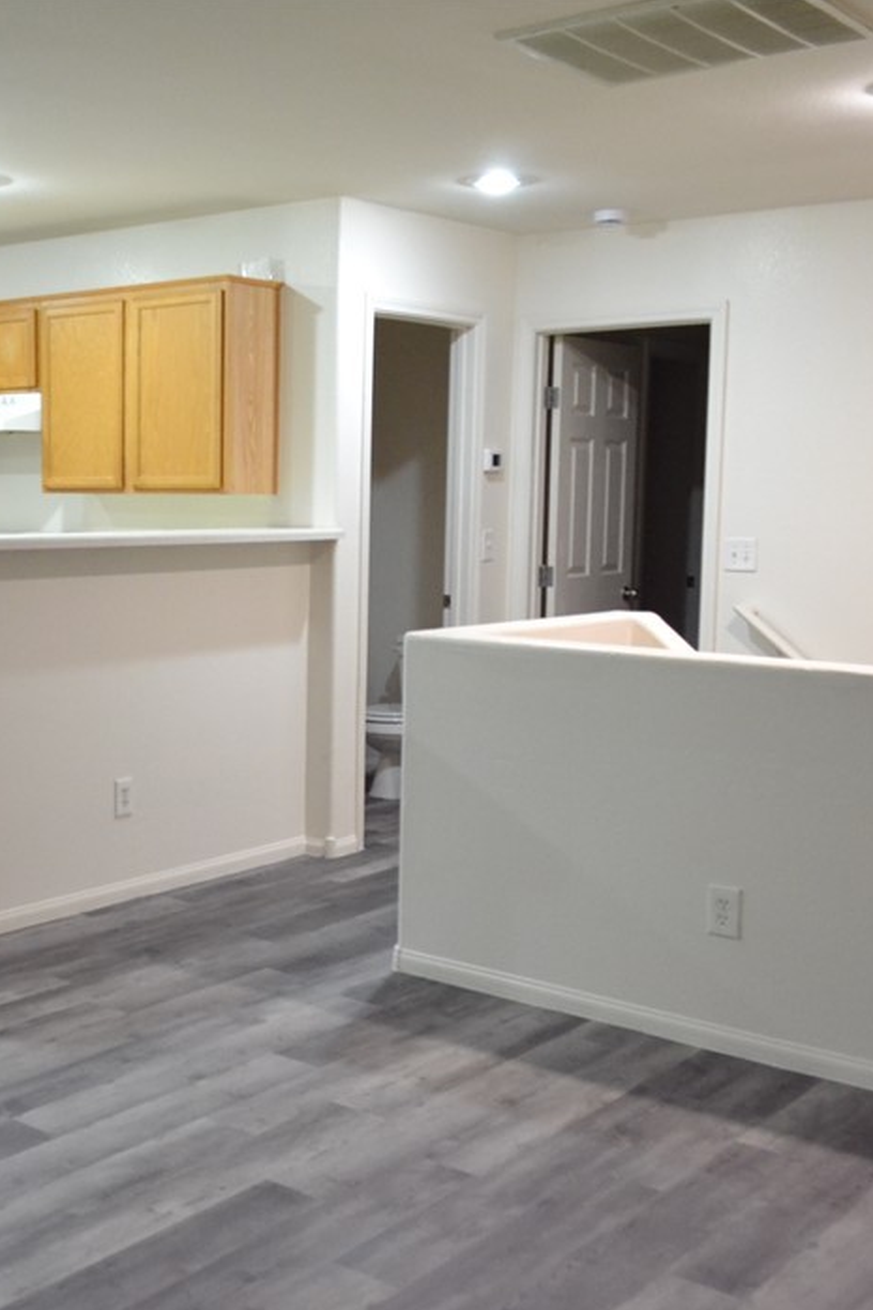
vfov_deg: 46.4
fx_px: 1528
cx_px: 158
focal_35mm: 42
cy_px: 676
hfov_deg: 31.0
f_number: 3.5
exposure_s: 1/60
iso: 2200
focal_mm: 18
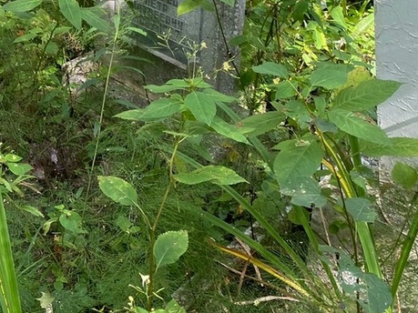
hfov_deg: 30.8
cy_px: -5
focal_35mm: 58
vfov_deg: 24.0
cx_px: -2
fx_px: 700
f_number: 1.8
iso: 50
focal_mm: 4.25
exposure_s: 1/122
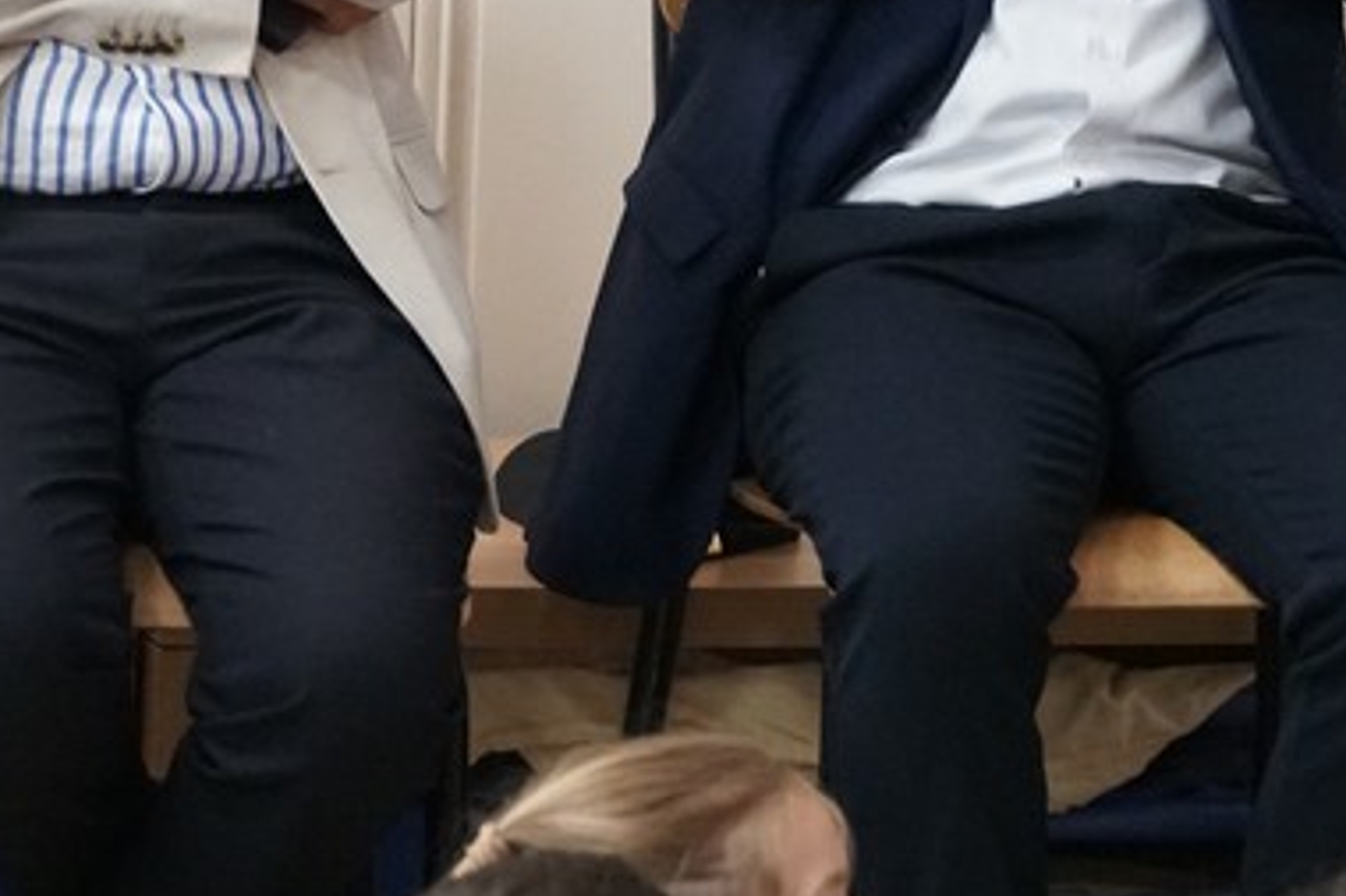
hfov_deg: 6.9
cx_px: 156
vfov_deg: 4.6
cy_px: -90
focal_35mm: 296
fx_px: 11074
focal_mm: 75
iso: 6400
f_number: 5.6
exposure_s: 1/80
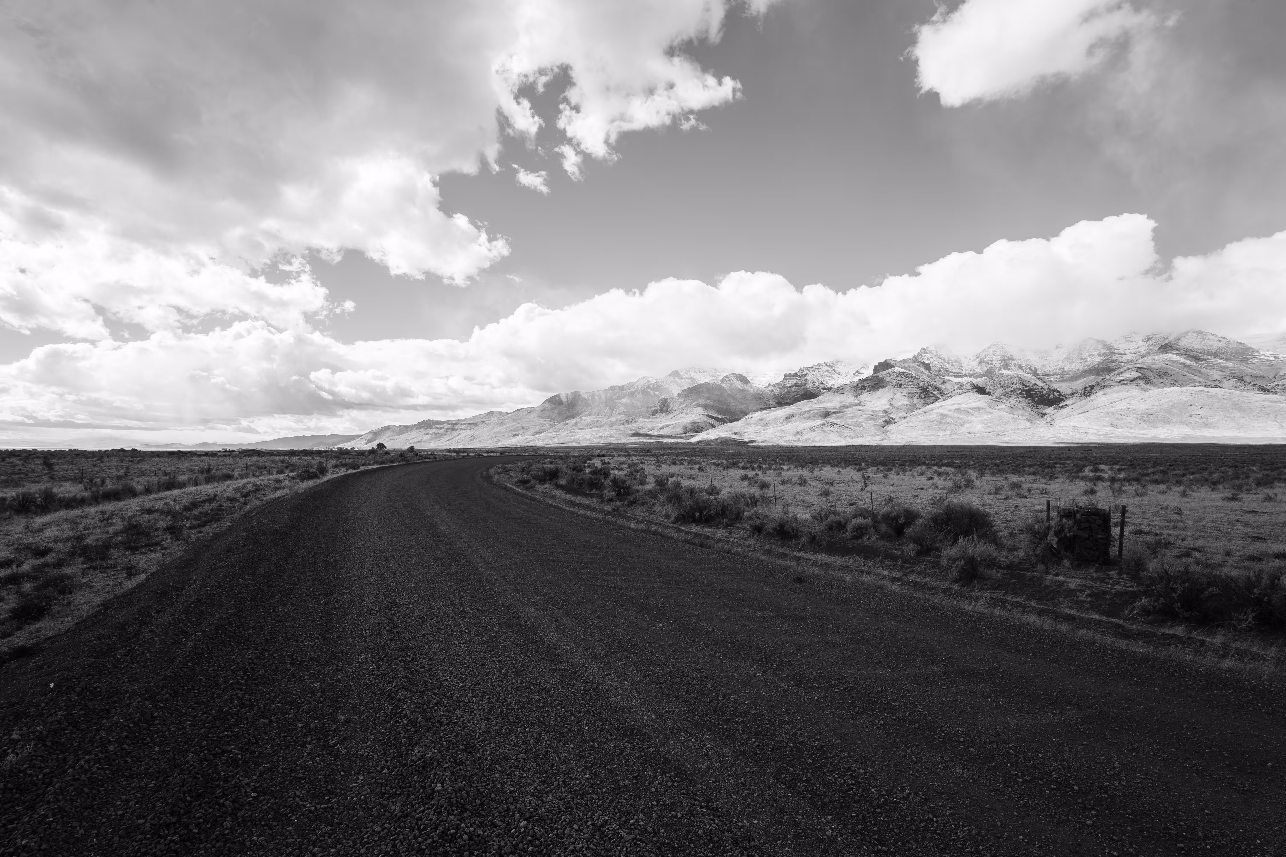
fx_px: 572
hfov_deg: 96.7
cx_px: 643
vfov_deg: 73.7
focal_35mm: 16
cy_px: 428
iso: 100
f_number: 10
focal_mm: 16
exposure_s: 1/100
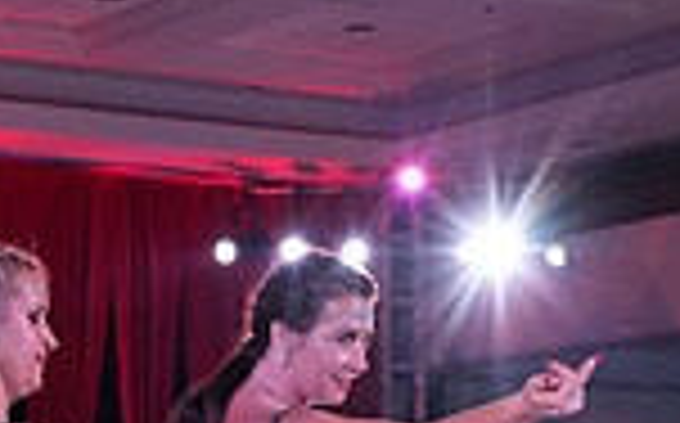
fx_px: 2536
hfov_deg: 14.7
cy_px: 632
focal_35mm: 137
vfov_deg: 9.3
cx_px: -189
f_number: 5
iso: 2500
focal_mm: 35
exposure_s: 1/250
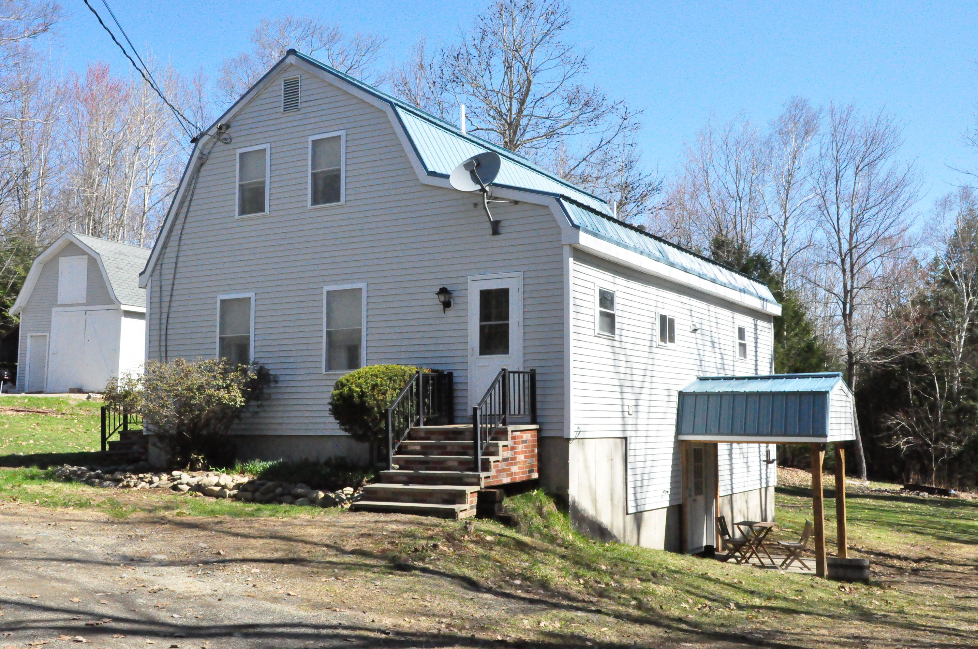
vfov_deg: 35.4
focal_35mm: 38
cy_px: 324
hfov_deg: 51.3
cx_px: 489
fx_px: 1017
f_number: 14
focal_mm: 25
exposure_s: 1/2500
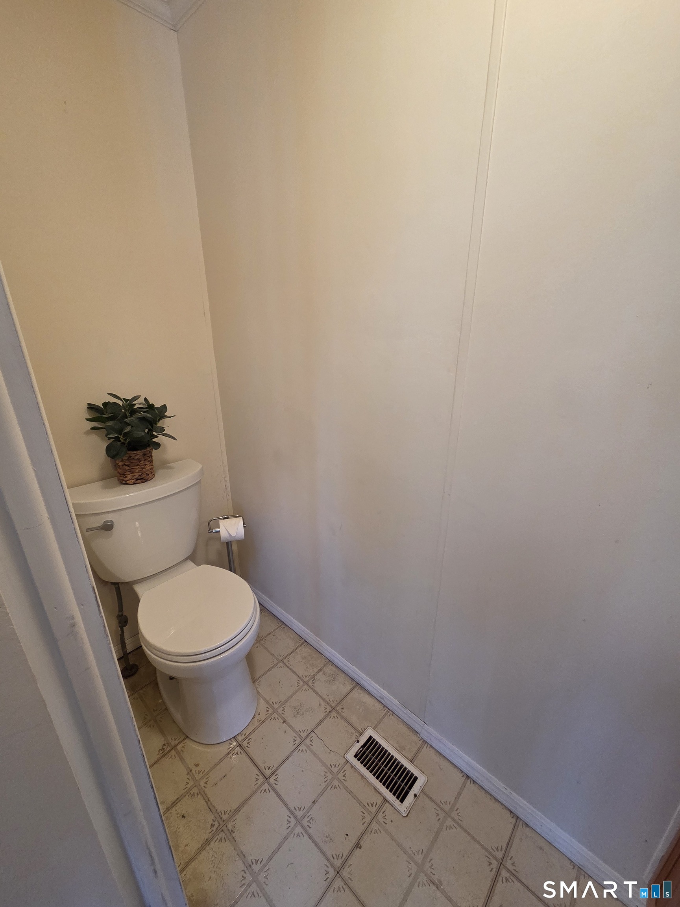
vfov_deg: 106.2
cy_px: 454
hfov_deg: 89.9
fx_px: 340
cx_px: 340
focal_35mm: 13
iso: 320
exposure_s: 1/60
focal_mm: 2.2
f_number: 2.2
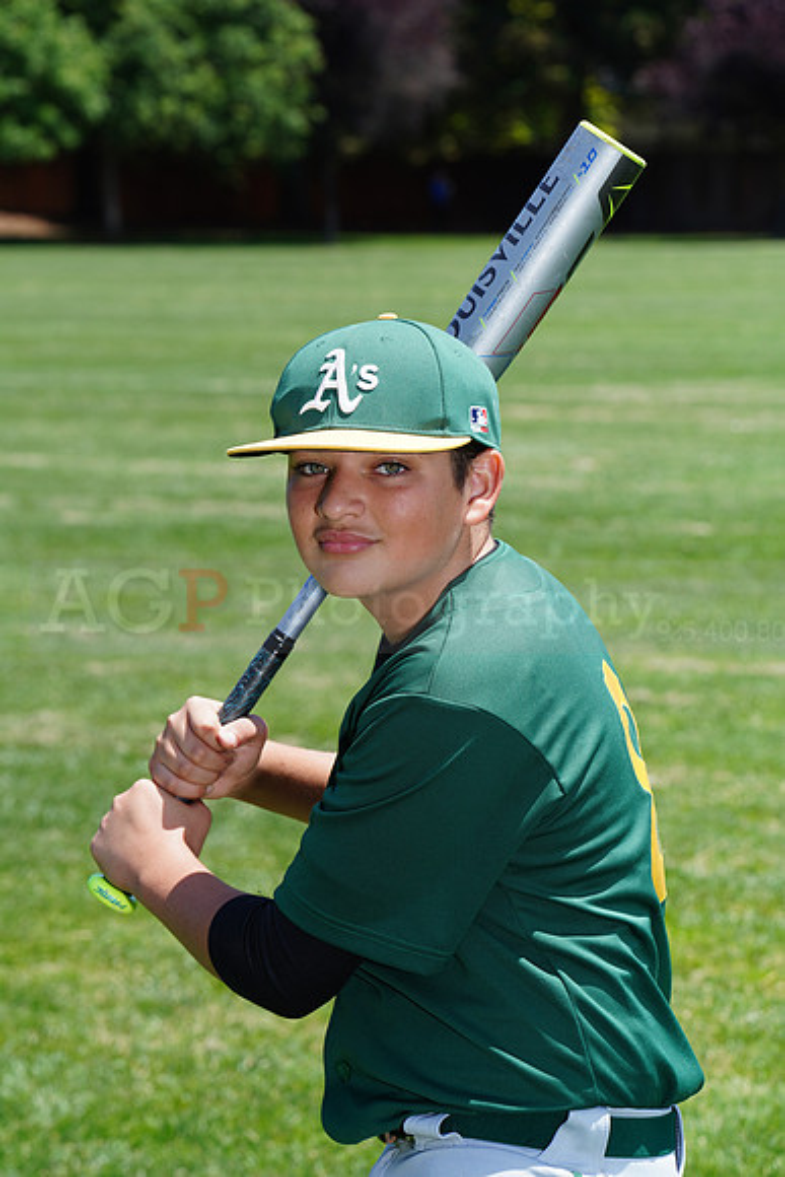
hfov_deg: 9.3
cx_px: 392
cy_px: 588
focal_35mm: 148
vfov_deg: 13.9
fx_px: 4838
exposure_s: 1/200
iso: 200
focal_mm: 148
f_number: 10
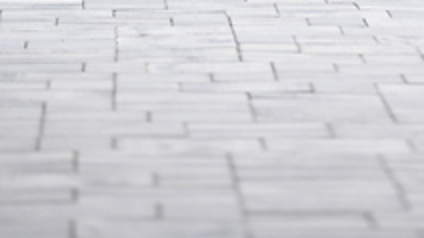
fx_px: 6102
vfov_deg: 2.2
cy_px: -278
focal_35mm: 543
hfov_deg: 4.0
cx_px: 361
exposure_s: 1/800
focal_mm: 200
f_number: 2.8
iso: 1600
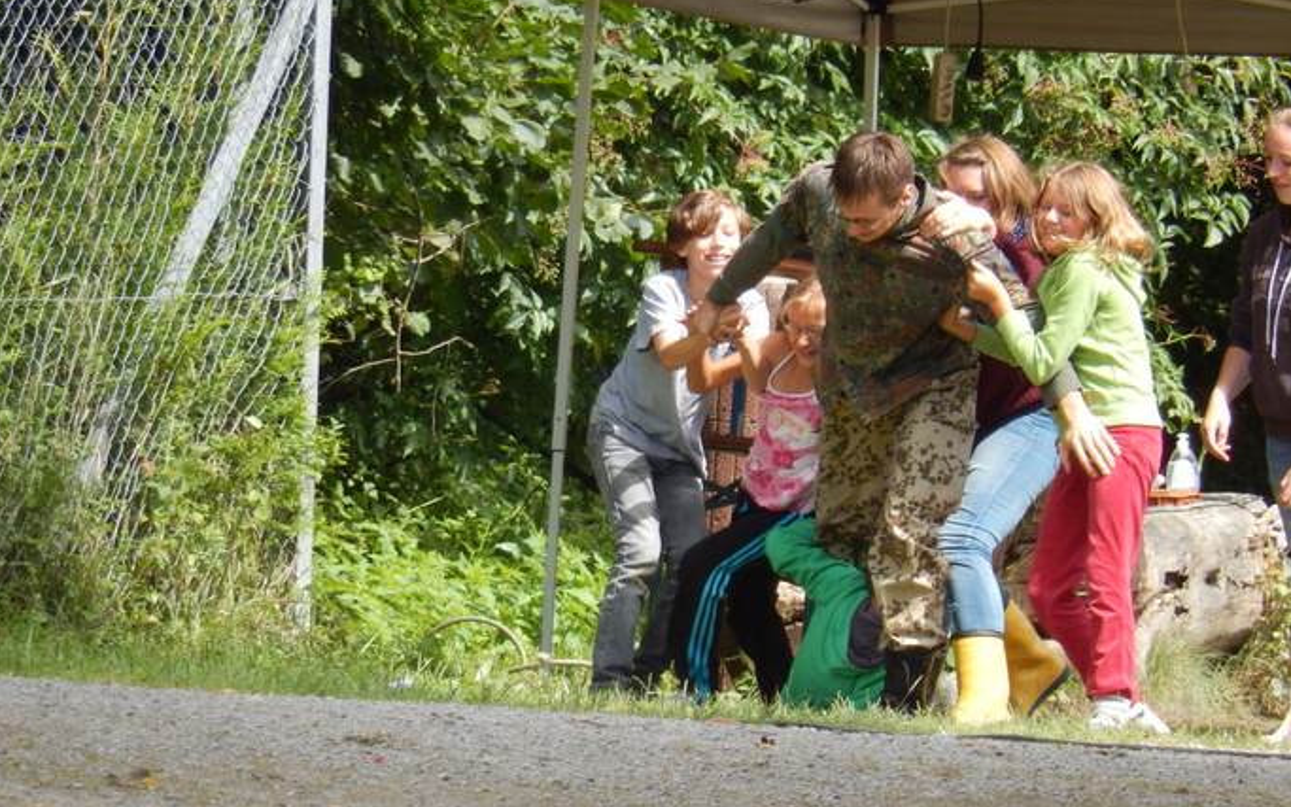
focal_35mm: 638
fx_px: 22449
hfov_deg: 3.3
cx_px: 539
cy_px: 499
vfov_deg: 2.1
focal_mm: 92.3
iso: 125
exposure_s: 1/125
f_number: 6.3
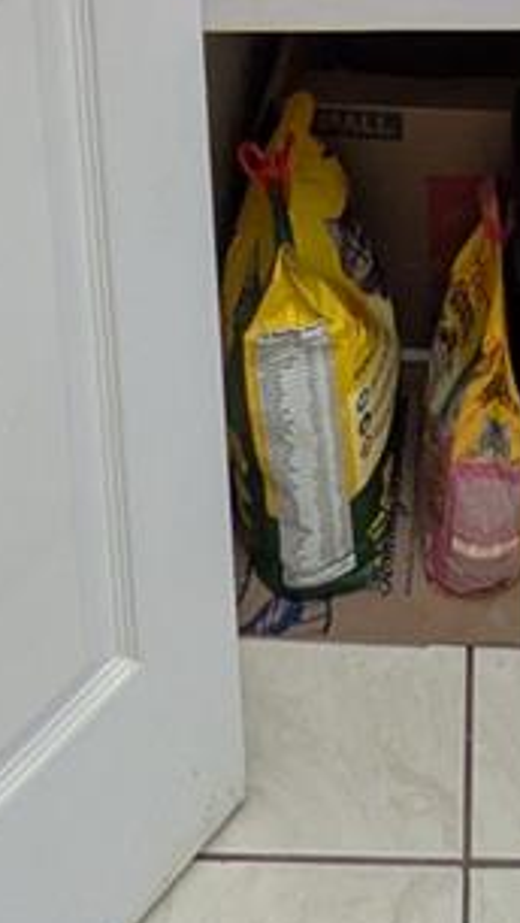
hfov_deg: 19.7
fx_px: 1468
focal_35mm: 60
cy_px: -705
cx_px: 469
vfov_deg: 22.3
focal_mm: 1.85
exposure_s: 1/120
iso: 184
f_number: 2.2
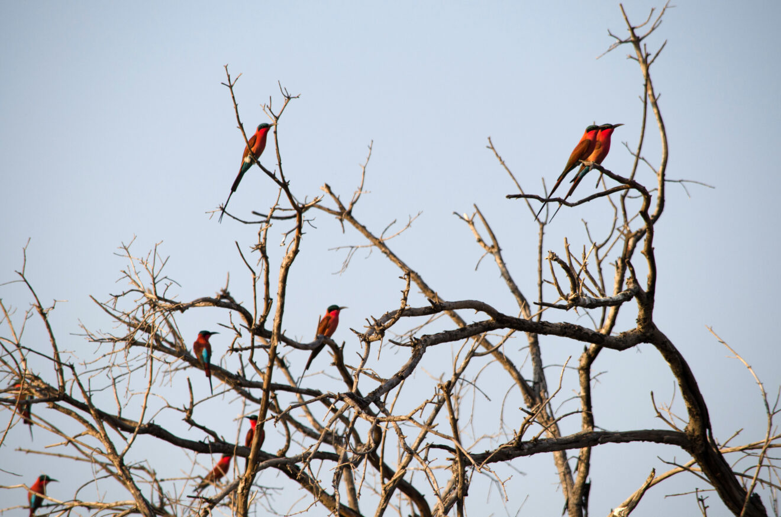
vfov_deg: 4.1
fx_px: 7144
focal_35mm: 330
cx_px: 390
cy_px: 258
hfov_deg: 6.3
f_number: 7.1
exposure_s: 1/800
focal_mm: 220
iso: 200
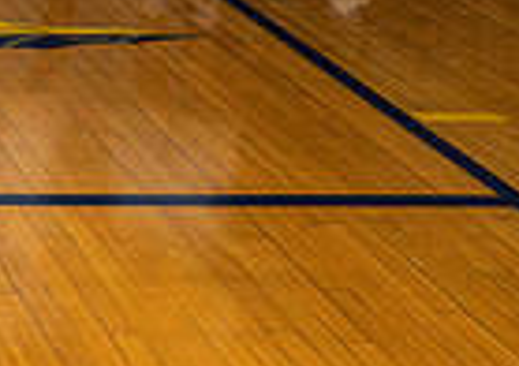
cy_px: -290
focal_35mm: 106
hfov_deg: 15.4
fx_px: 1556
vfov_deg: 12.3
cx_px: -504
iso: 125
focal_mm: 24
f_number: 7.1
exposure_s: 1/125
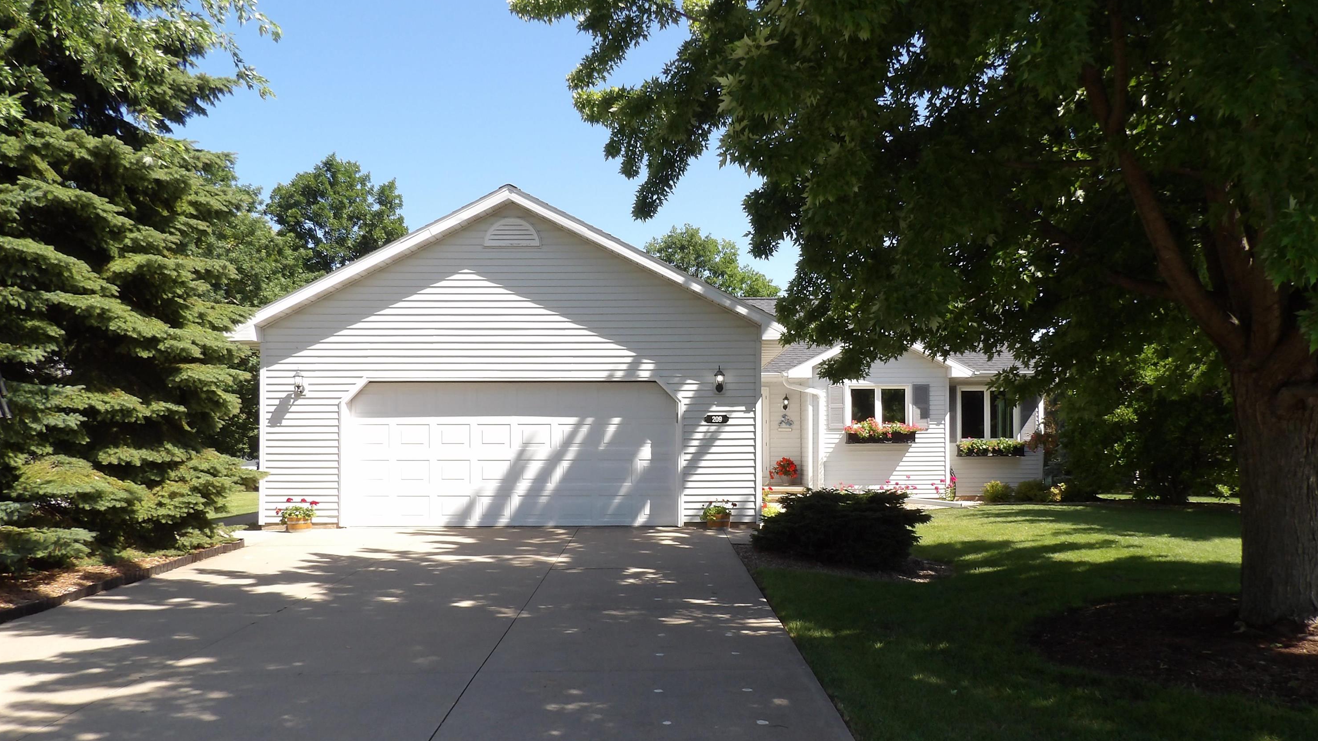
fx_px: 944
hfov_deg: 69.9
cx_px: 675
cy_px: 440
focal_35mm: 27
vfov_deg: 42.7
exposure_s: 1/164
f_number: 5.6
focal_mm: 4.3
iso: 100
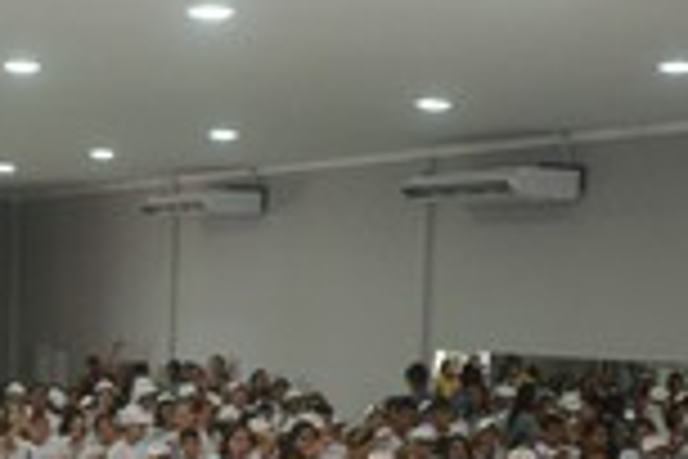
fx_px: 1682
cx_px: 117
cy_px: 540
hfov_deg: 22.7
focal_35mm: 88
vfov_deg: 15.0
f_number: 3.5
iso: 1600
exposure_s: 1/100
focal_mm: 20
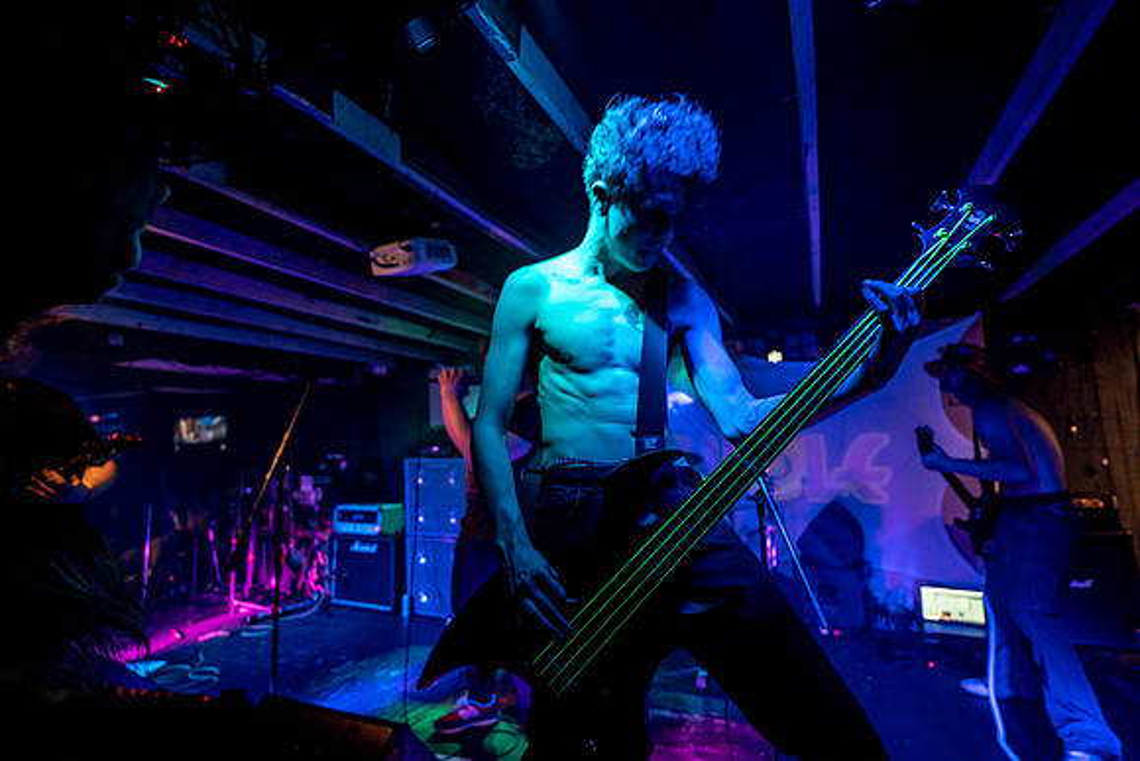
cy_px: 380
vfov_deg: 66.5
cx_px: 570
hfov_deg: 89.0
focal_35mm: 18
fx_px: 580
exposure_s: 1/200
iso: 640
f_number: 2.8
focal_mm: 18.3
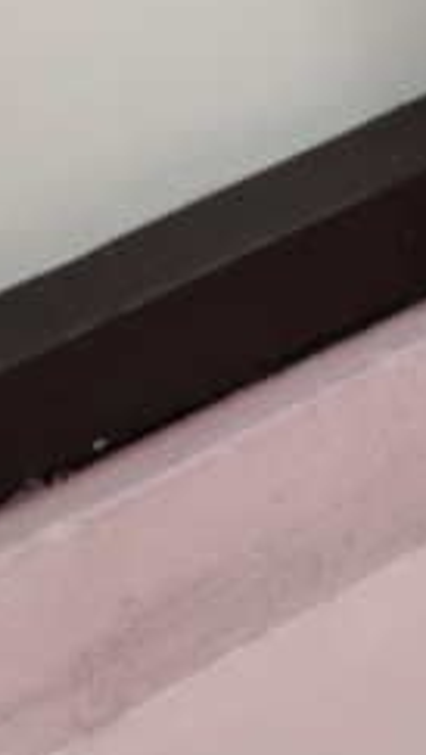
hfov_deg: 8.4
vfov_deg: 14.6
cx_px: -678
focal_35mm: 129
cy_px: -609
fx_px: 2586
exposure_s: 1/100
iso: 85
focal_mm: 6.72
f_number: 1.69
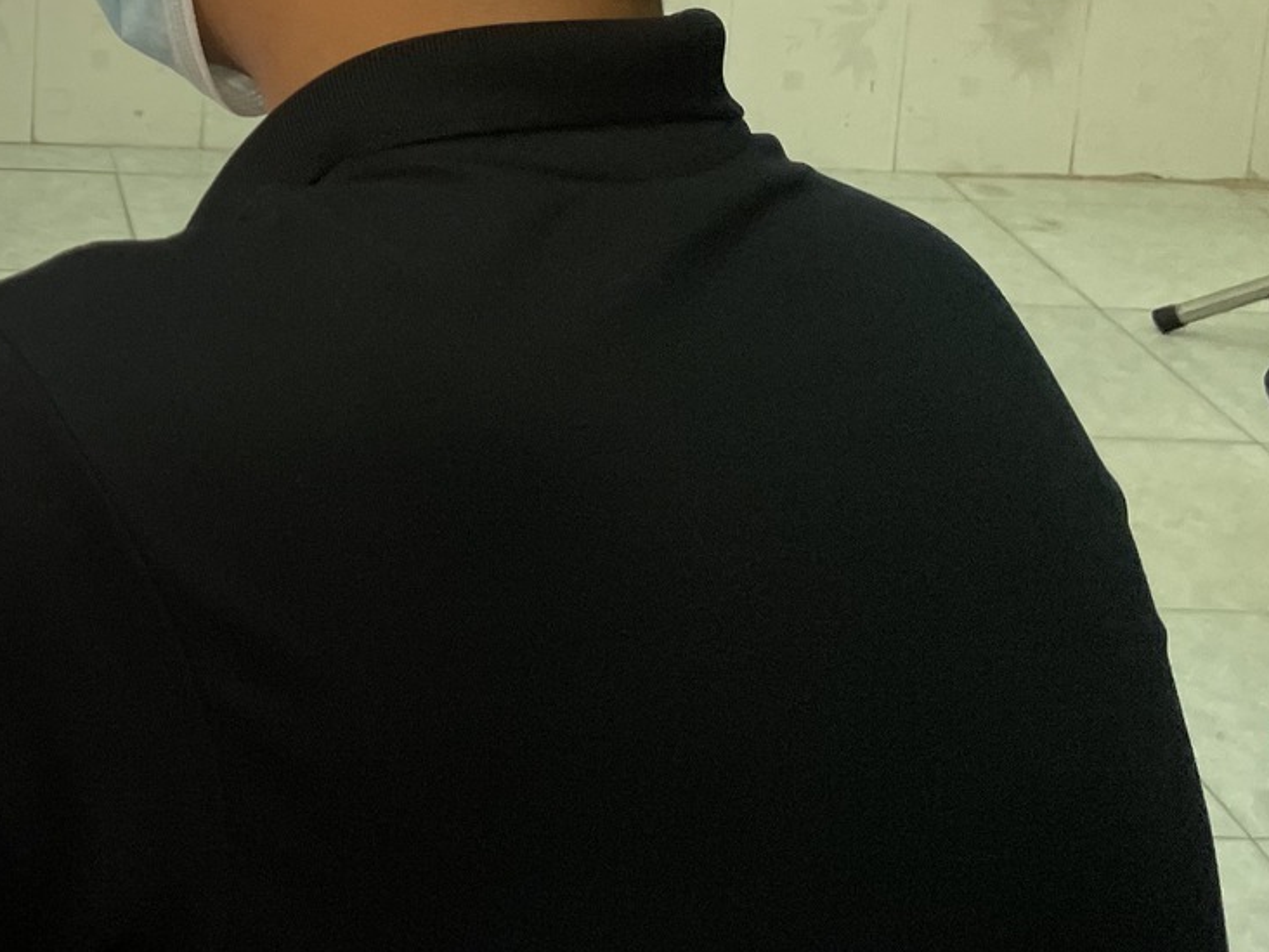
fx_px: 2603
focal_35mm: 71
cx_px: -203
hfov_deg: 25.0
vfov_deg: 19.8
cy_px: -104
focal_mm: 4.2
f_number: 1.6
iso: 100
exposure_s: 1/100
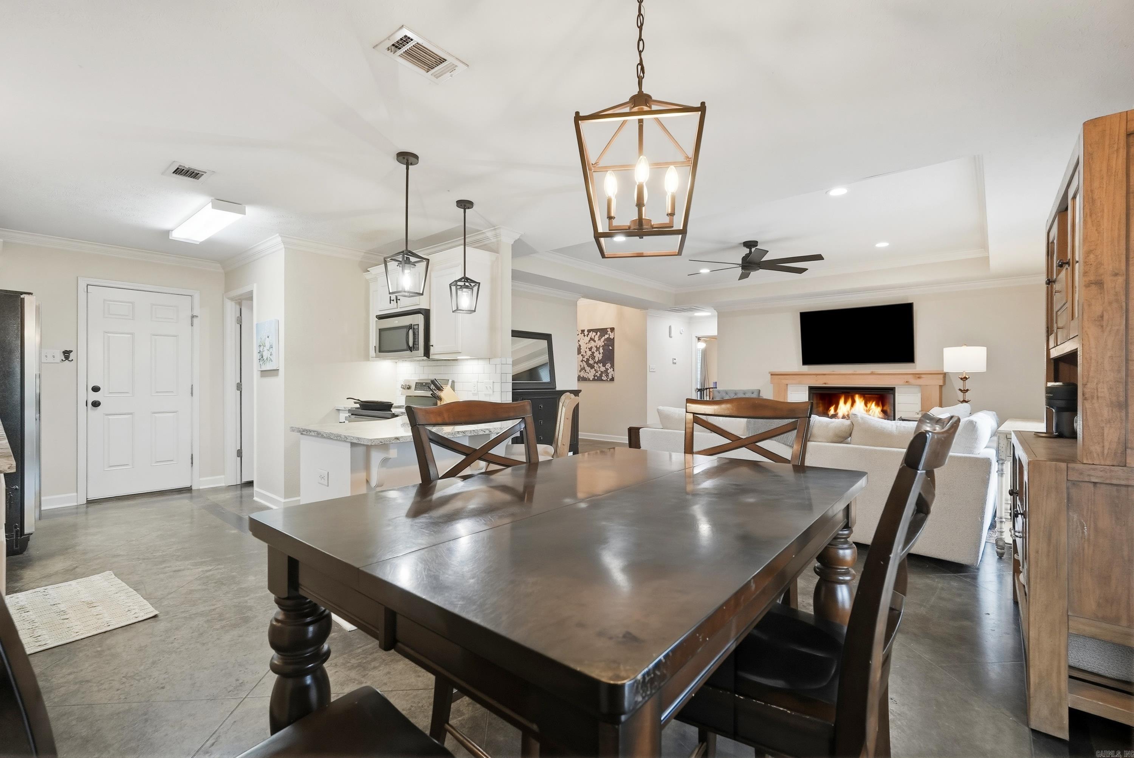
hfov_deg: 96.7
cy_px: 379
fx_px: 504
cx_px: 567
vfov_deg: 73.8
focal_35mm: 16
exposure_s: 1/30
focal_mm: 16
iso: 640
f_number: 9
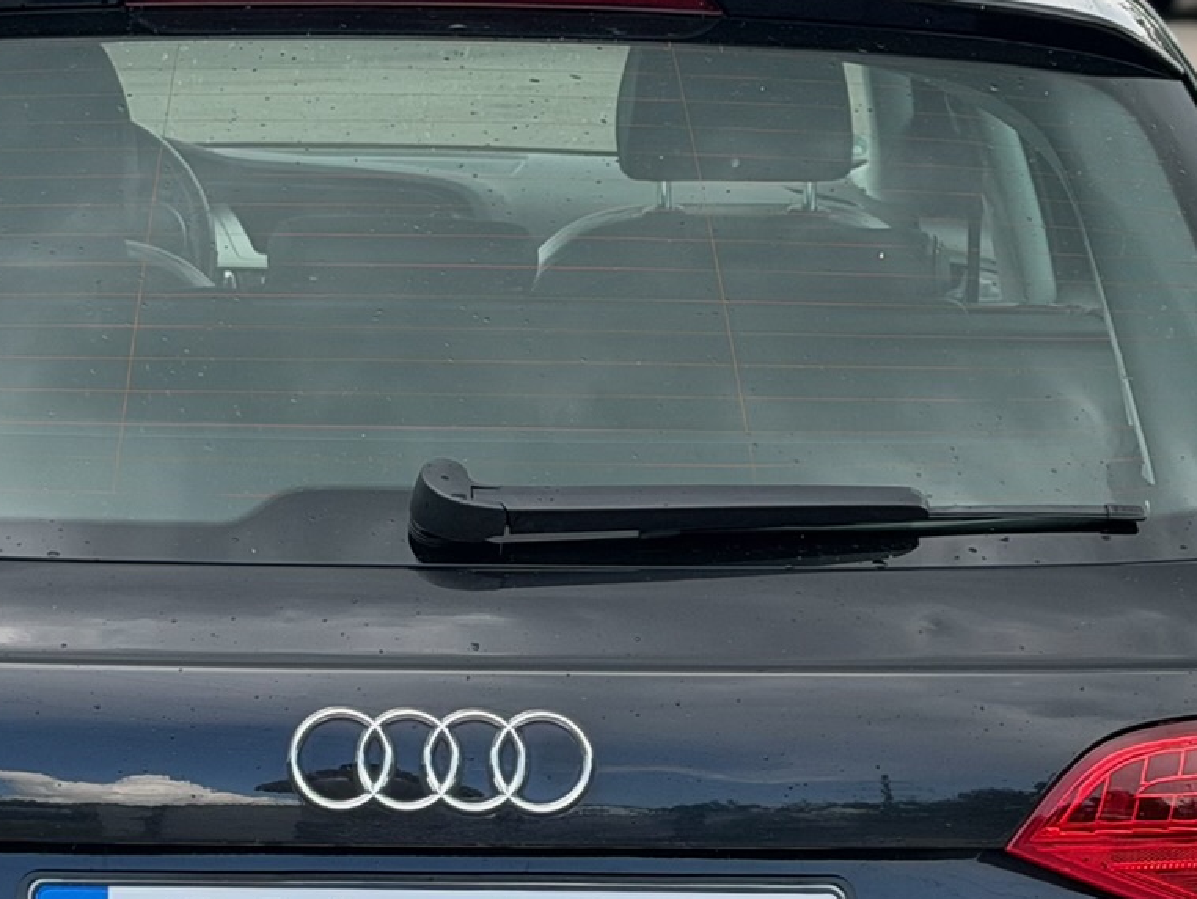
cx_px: 429
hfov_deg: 15.3
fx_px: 4462
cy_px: 707
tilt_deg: -11.9
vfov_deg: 11.5
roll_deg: -0.8
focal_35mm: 129
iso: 80
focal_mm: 6.76
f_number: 1.78
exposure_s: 1/1027
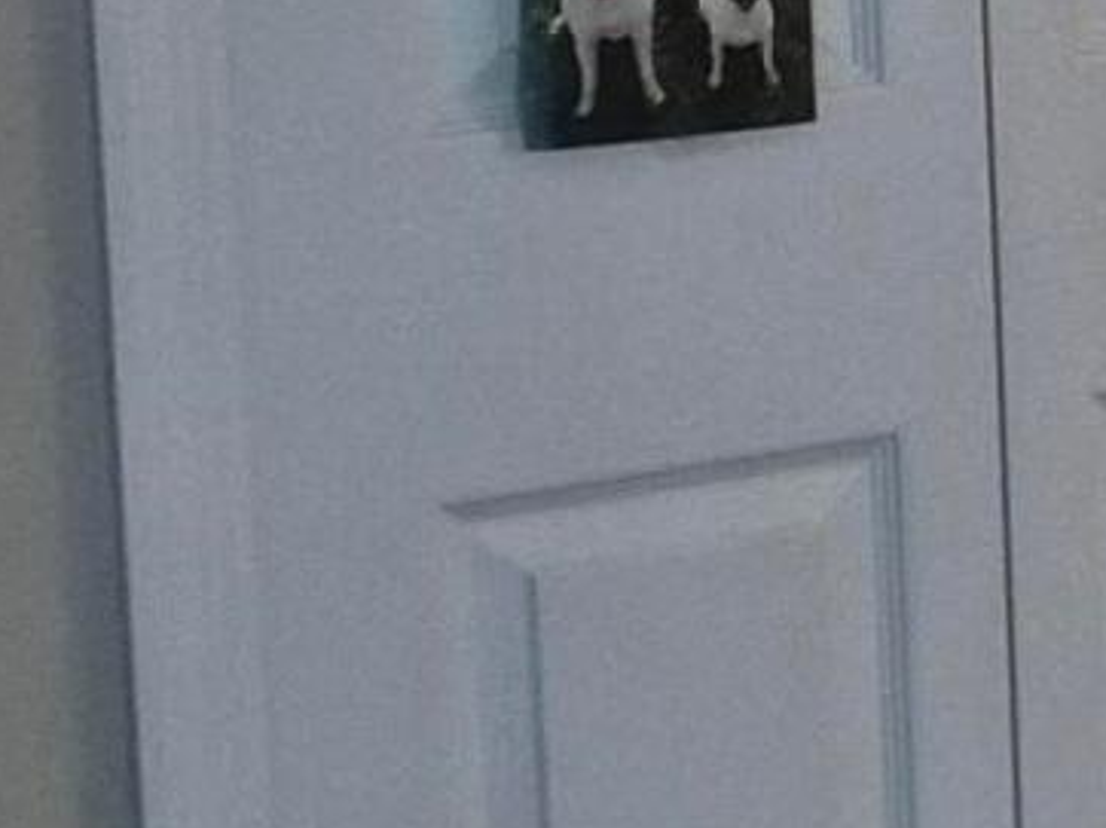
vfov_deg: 8.0
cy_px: -186
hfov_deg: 8.8
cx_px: 3404
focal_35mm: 183
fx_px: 5843
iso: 640
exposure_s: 1/120
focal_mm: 5.4
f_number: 1.8
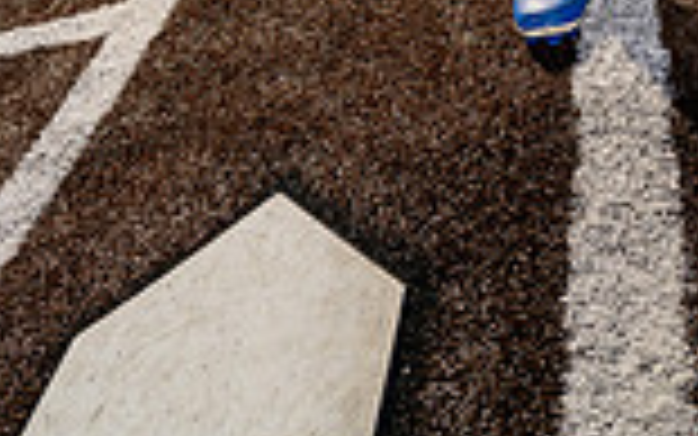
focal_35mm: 59
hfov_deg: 34.5
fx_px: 1123
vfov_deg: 15.3
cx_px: 356
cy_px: -544
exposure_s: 1/2000
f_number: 5.6
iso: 100
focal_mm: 20
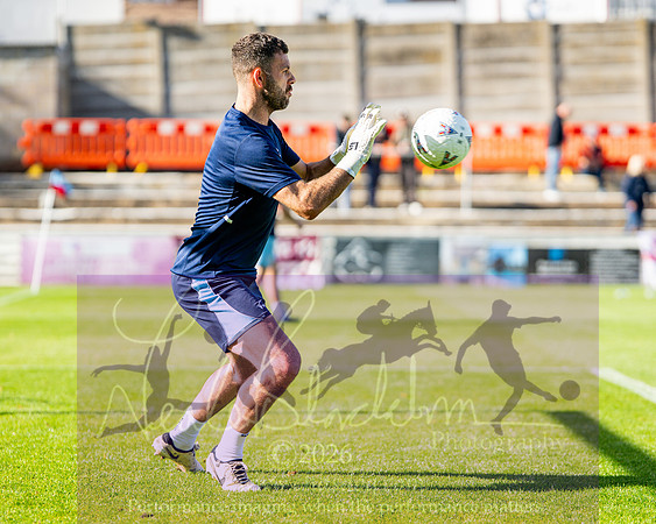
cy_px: 272
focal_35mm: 158
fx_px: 3064
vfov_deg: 9.8
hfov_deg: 12.2
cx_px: 345
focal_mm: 85
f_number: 1.6
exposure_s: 1/3200
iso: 100
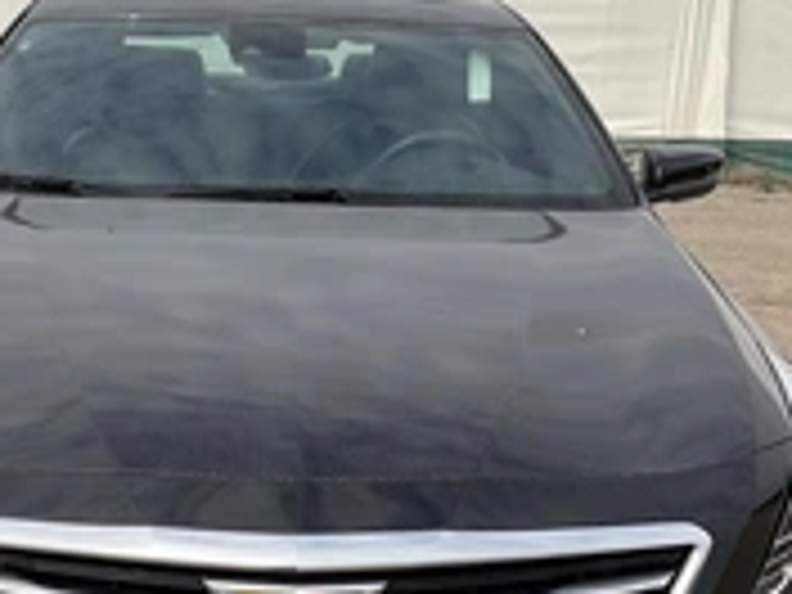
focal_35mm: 66
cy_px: 446
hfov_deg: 29.3
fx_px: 1510
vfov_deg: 22.1
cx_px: 297
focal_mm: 3
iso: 25
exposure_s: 1/1451
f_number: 1.8
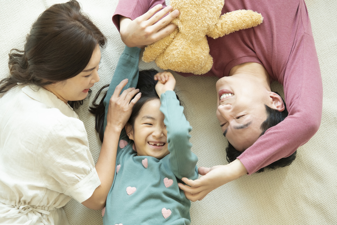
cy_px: 112
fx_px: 1451
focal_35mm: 155
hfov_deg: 13.2
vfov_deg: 8.9
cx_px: 168
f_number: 5
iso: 1000
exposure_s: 1/160
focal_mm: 155
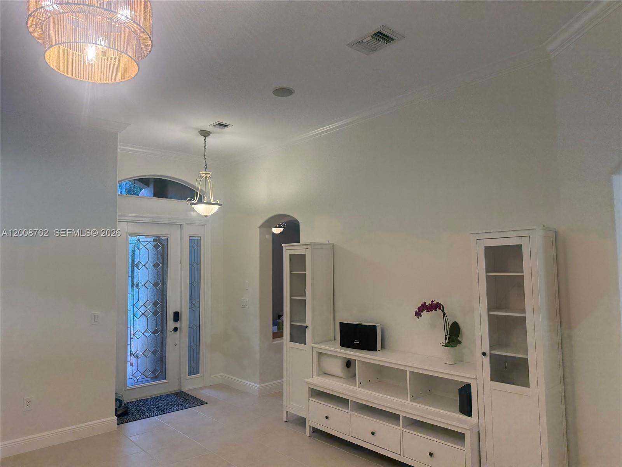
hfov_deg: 71.6
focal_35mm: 24
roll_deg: +0.8
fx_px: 431
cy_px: 234
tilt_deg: +4.3
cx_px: 311
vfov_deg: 56.8
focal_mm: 6.76
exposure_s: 1/128
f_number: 1.78
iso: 200
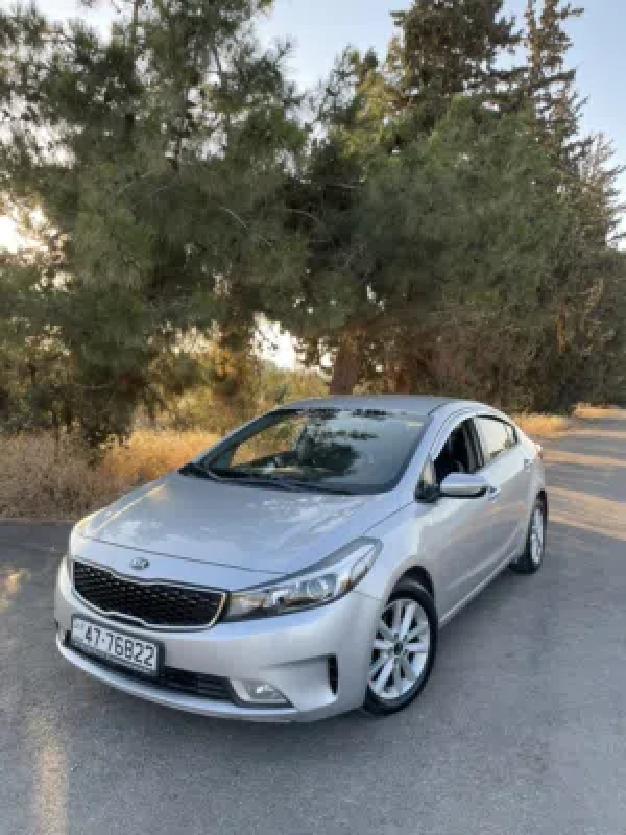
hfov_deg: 53.1
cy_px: 418
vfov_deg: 67.3
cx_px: 313
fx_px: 627
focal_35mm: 26
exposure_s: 1/348
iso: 32
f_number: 1.6
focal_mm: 4.2
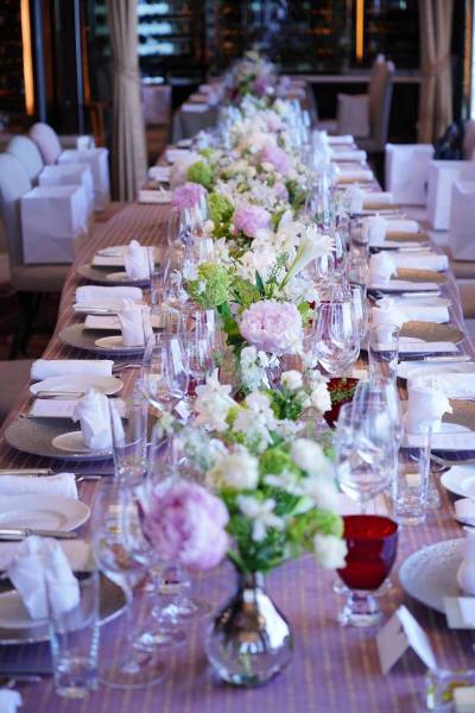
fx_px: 1385
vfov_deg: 28.8
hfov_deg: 19.5
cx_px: 238
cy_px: 356
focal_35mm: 70
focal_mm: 70
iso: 1600
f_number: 4
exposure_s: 1/320
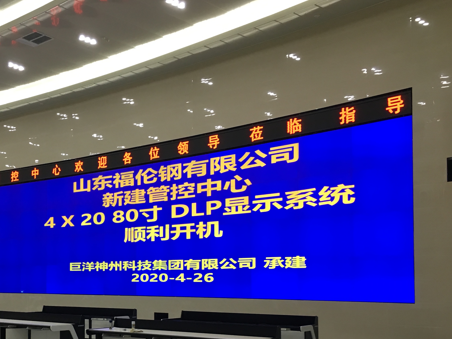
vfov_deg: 30.3
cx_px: 96
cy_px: 259
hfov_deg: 39.0
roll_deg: -1.0
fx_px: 614
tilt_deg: +2.3
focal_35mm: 47
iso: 100
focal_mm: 4.15
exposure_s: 1/33
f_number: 2.2
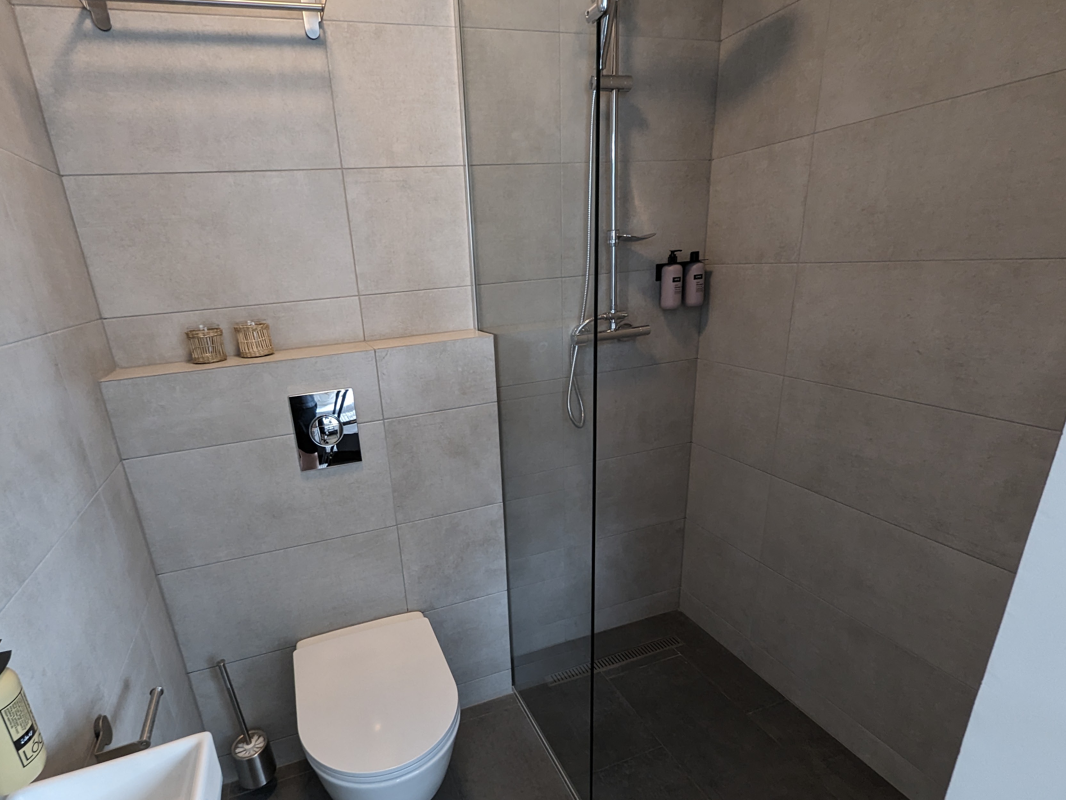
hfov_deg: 94.1
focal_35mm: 16
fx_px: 493
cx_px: 469
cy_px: 449
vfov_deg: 77.8
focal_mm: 1.95
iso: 120
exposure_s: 1/34.2
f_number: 2.2
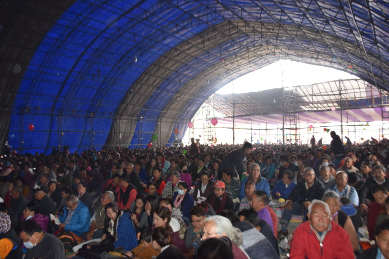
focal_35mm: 27
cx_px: 194
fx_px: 292
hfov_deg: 67.4
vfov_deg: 47.9
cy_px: 130
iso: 800
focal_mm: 18
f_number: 5
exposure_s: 1/100
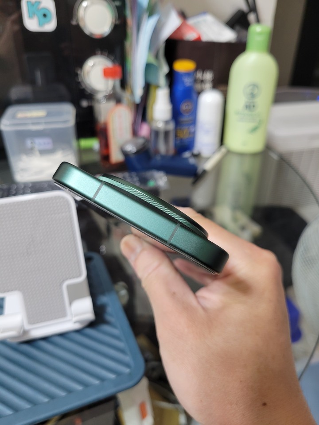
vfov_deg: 67.3
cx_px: 160
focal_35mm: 26
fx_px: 319
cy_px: 212
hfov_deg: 53.1
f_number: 1.8
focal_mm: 5.4
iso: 160
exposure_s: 1/40
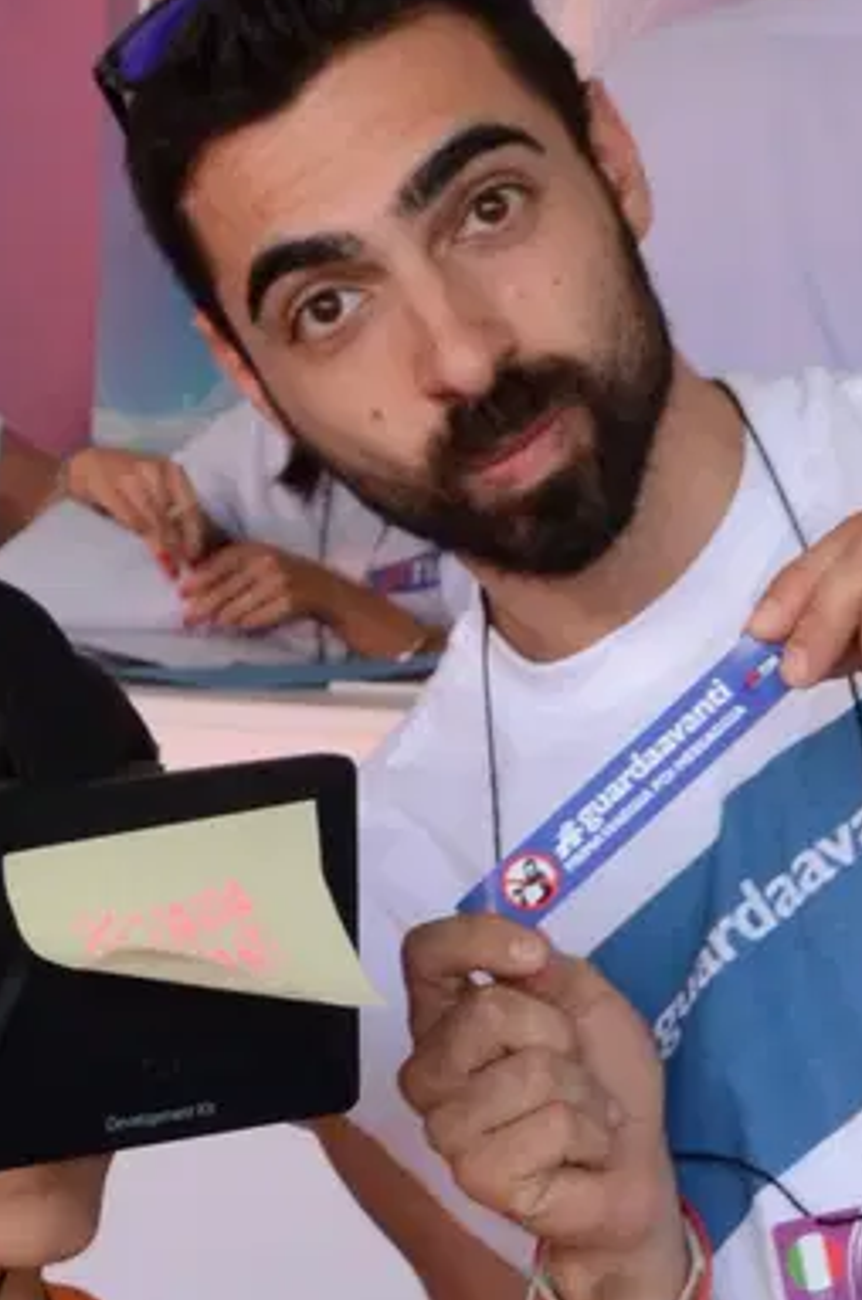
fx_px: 5623
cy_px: 1555
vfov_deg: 12.9
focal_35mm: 156
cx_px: -373
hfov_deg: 8.6
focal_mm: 22
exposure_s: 1/80
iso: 400
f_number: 7.1
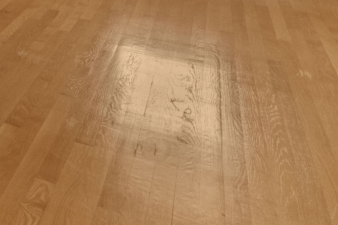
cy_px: -173
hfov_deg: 18.1
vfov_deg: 17.8
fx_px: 586
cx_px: -371
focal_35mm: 62
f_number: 11
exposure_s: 1/30
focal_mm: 14.8
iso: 3200
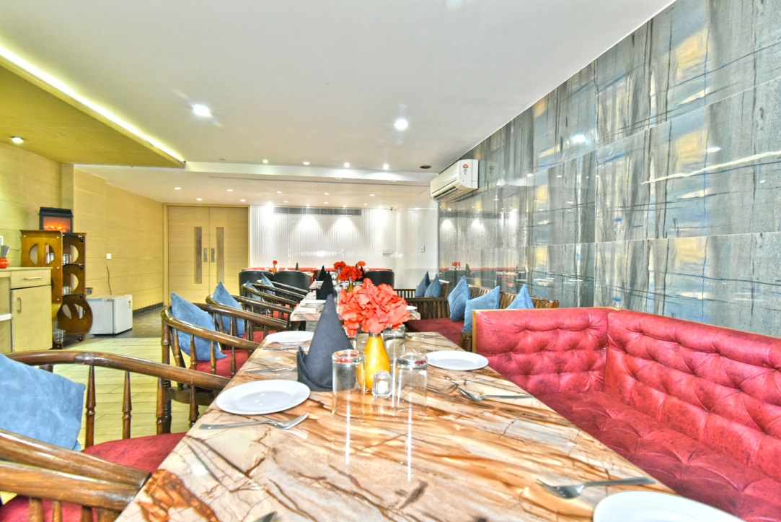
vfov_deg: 73.8
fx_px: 347
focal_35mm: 16
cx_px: 390
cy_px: 261
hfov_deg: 96.7
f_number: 9
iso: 3200
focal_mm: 16
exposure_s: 1/30
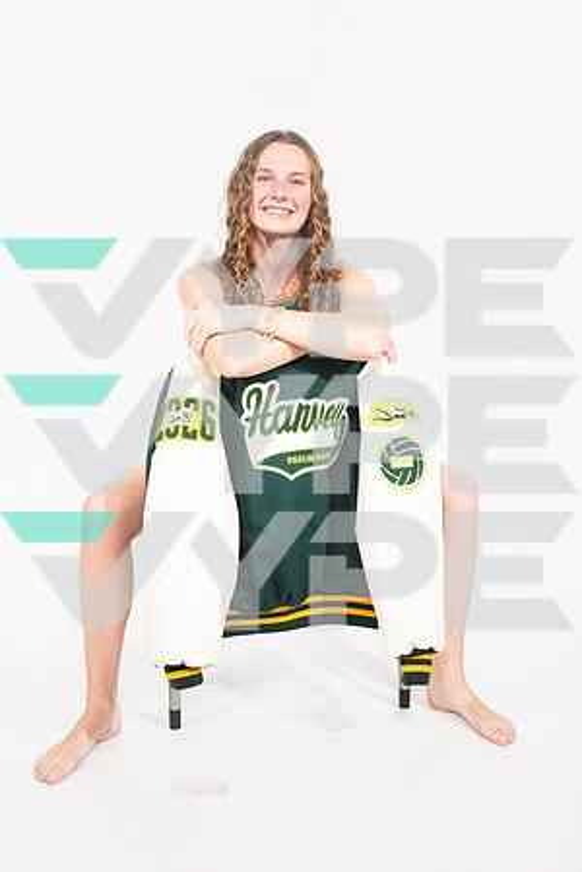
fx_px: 921
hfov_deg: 35.1
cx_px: 291
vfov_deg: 50.7
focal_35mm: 38
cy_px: 436
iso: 160
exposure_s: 1/250
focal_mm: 38
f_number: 6.3
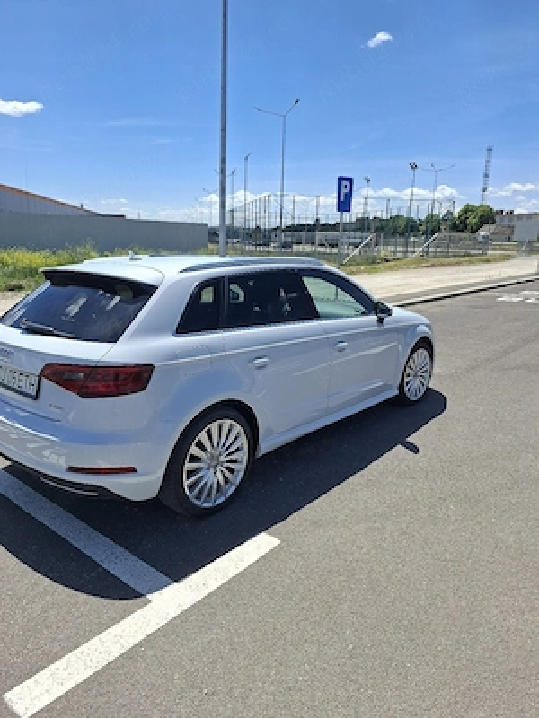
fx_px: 478
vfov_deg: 73.9
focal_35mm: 23
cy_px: 359
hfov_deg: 58.9
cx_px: 270
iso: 50
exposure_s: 1/2500
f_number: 1.8
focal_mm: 5.54
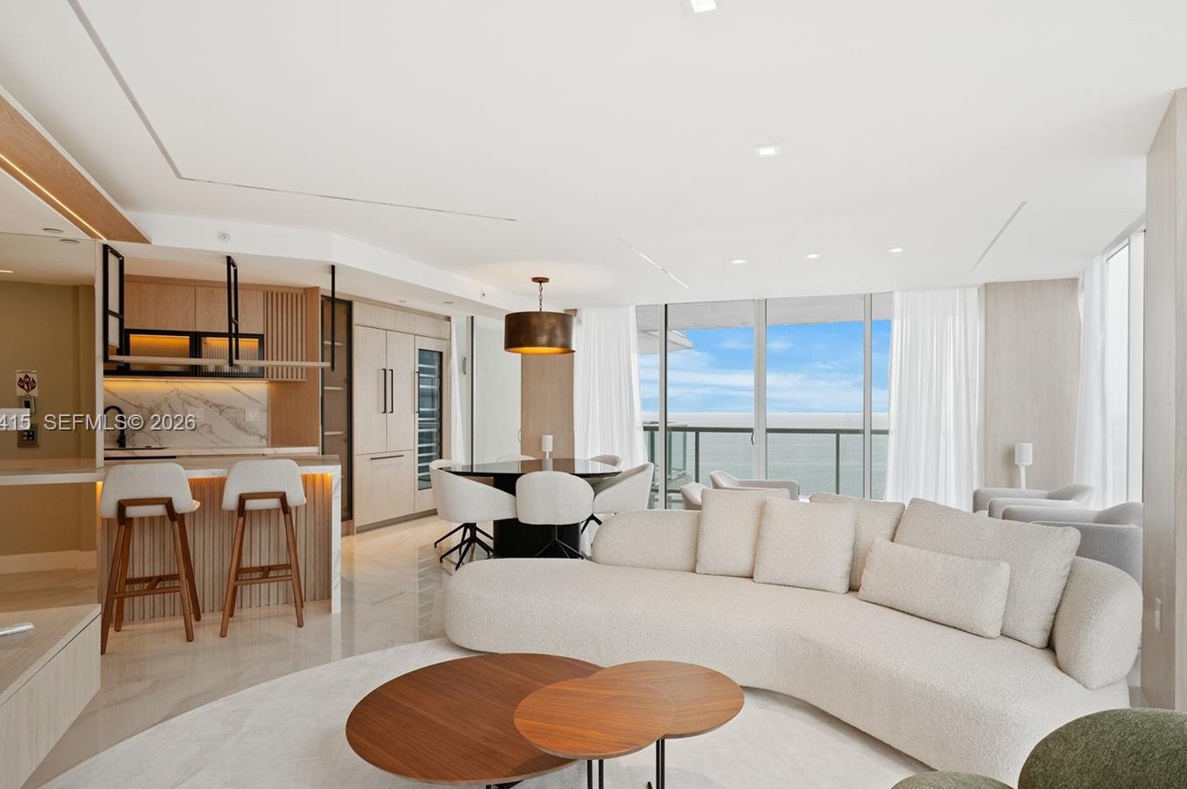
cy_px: 424
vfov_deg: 64.4
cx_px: 627
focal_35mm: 19
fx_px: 626
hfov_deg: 86.9
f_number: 8
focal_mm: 16
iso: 200
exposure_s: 1/25
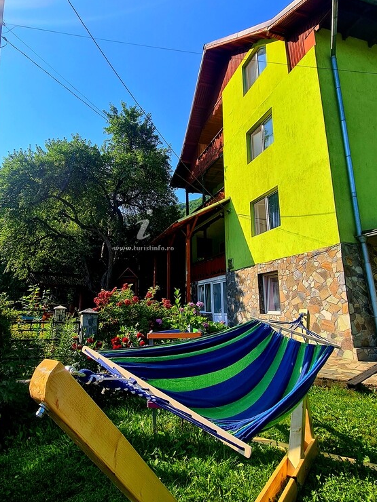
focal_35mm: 18
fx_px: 261
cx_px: 156
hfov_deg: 71.1
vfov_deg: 87.7
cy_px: 242
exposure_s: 1/1429
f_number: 2.2
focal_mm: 2.22
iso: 64
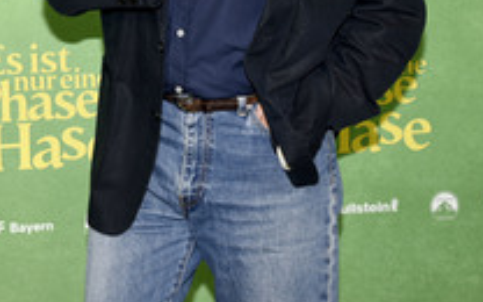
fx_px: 1395
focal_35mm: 106
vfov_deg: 12.2
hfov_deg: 19.6
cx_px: 201
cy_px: -19
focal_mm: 48
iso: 500
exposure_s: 1/125
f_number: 6.3
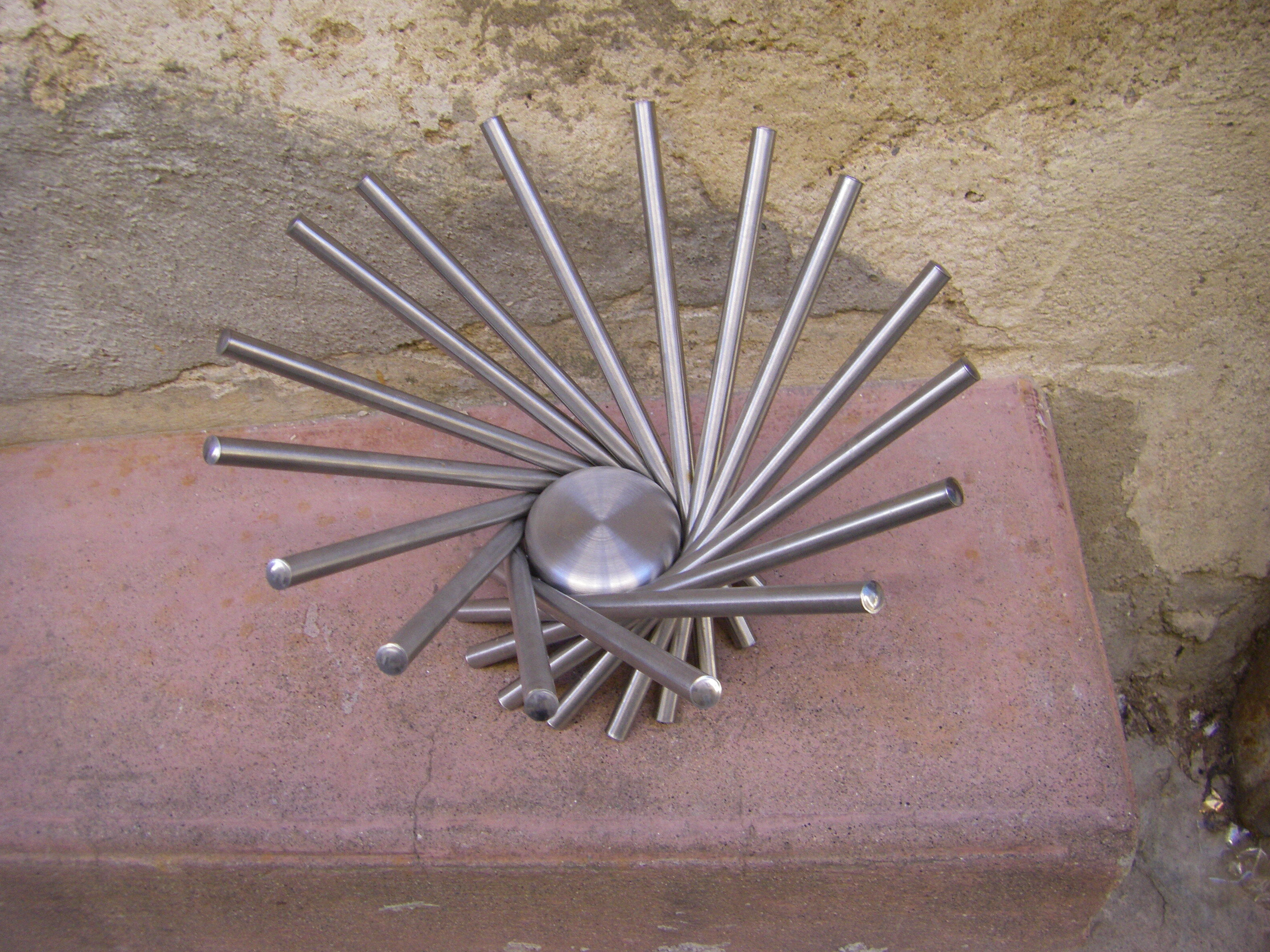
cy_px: 478
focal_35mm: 39
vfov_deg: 36.8
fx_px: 1431
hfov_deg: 47.9
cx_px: 628
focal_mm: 6.3
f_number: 3.5
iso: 160
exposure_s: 1/50
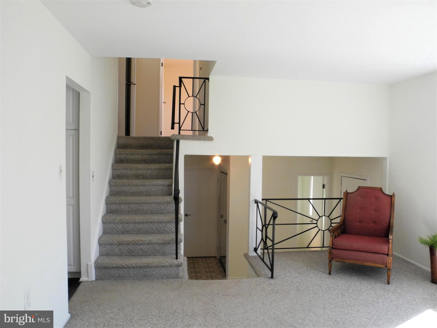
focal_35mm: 28
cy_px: 164
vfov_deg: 49.7
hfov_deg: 63.4
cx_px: 218
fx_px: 353
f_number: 6.3
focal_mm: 6
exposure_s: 1/31.1
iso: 170
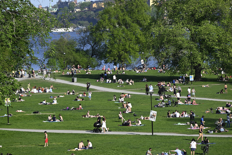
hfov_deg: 10.3
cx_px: 116
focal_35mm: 200
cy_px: 78
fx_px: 1289
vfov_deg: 6.9
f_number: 5.6
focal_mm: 200
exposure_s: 1/4000
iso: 640
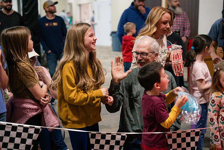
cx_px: 112
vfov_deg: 19.5
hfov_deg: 28.8
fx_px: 436
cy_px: 75
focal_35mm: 70
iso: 2500
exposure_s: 1/320
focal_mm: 70
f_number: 2.8
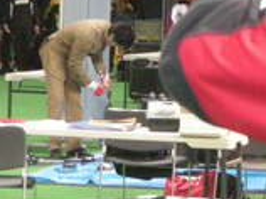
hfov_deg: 7.0
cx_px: -81
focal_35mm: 280
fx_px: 2148
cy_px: 24
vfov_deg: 5.3
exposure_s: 1/30
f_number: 4.7
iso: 911
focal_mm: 17.1
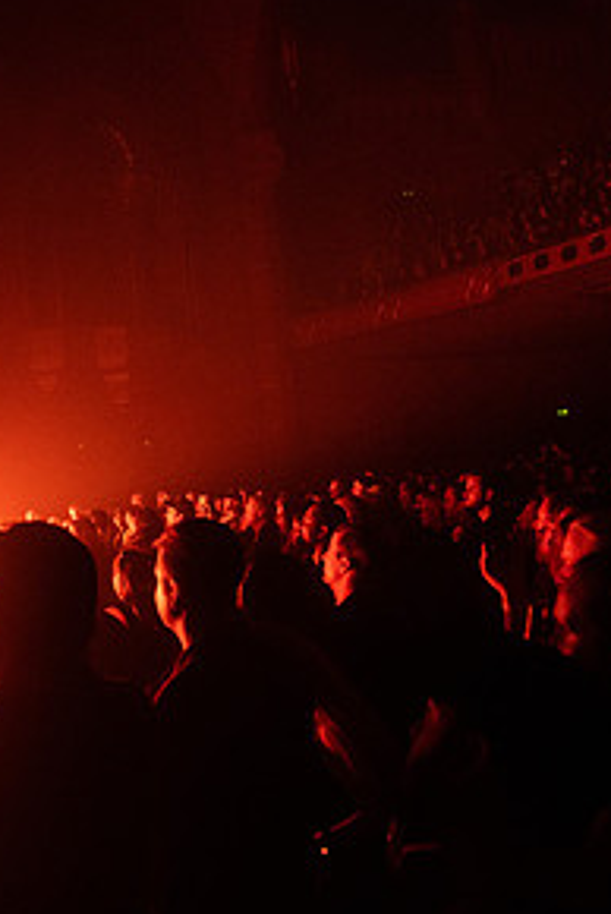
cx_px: 143
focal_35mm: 42
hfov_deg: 31.3
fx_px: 1067
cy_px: 398
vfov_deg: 46.2
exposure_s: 1/320
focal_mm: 20
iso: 3200
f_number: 4
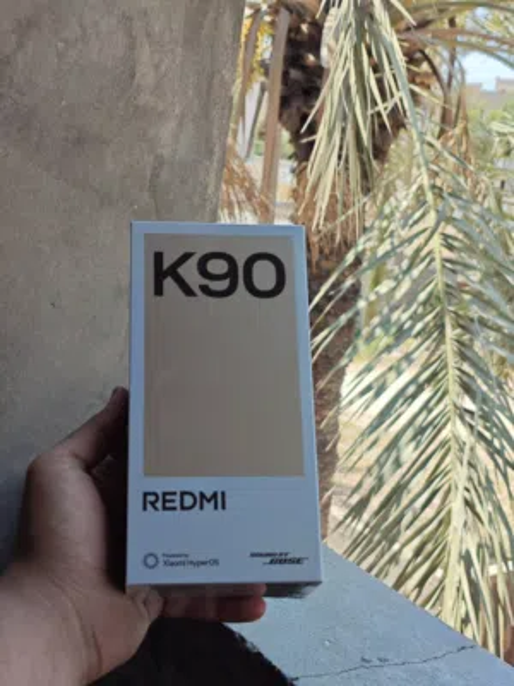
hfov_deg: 28.0
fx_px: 1030
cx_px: 257
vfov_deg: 36.8
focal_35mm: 52
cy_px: 343
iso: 50
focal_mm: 4.94
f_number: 1.59
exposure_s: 1/1136
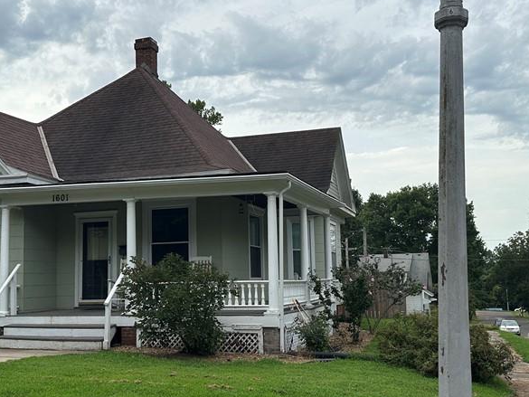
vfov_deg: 34.3
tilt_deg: +6.3
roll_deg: +0.6
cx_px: 258
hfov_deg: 44.8
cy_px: 217
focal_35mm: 42
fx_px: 642
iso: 80
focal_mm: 6.86
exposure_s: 1/1541
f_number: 1.78
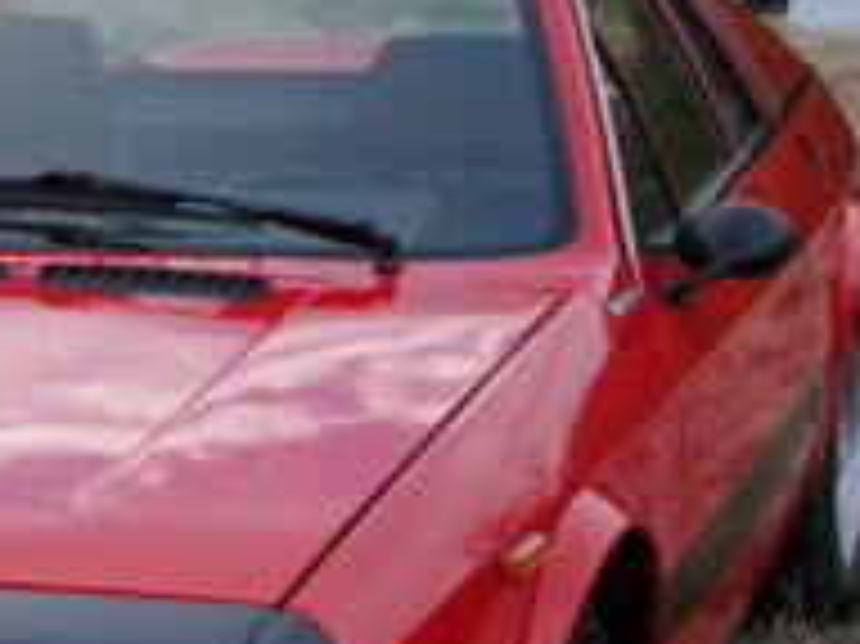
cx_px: -131
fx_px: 3426
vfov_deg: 10.7
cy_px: 428
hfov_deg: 13.9
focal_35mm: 138
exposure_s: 1/160
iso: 200
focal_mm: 22
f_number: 5
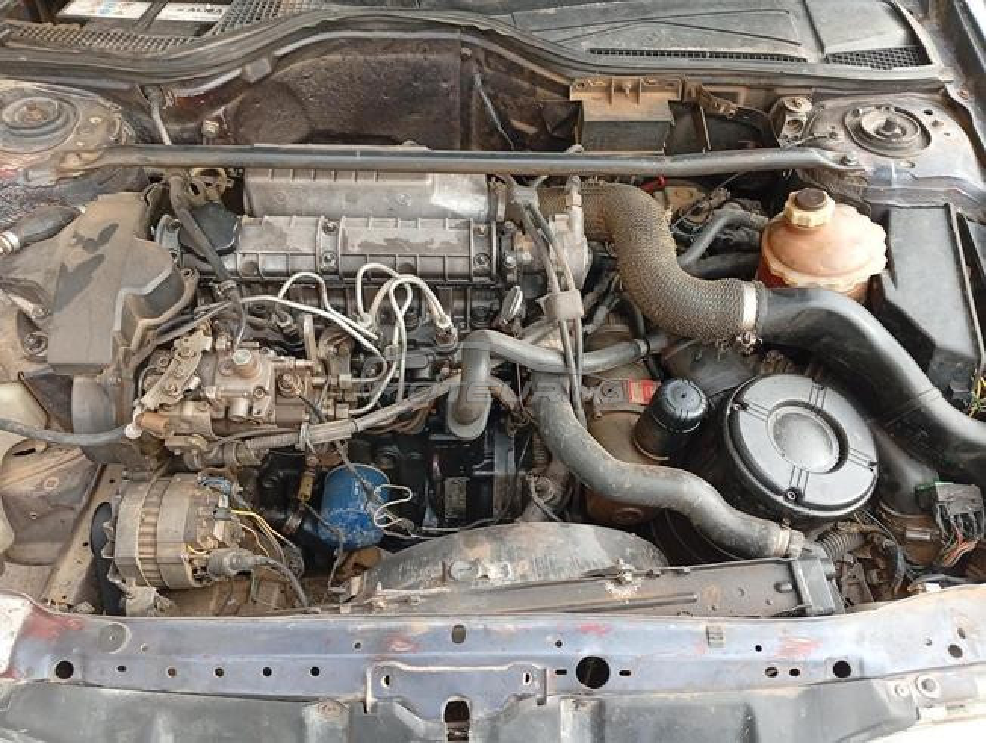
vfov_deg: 51.5
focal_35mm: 27
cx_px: 493
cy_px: 372
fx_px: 770
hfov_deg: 65.2
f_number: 1.8
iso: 59
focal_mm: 3.98
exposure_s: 1/50
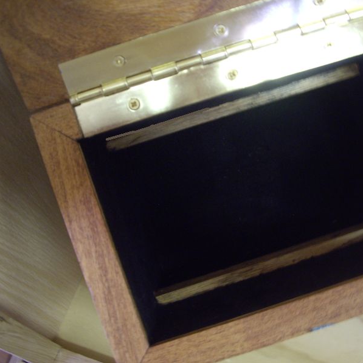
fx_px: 534
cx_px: 232
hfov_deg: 37.3
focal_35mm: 45
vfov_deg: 37.6
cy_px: 181
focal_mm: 7.9
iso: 200
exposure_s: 1/13
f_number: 2.8
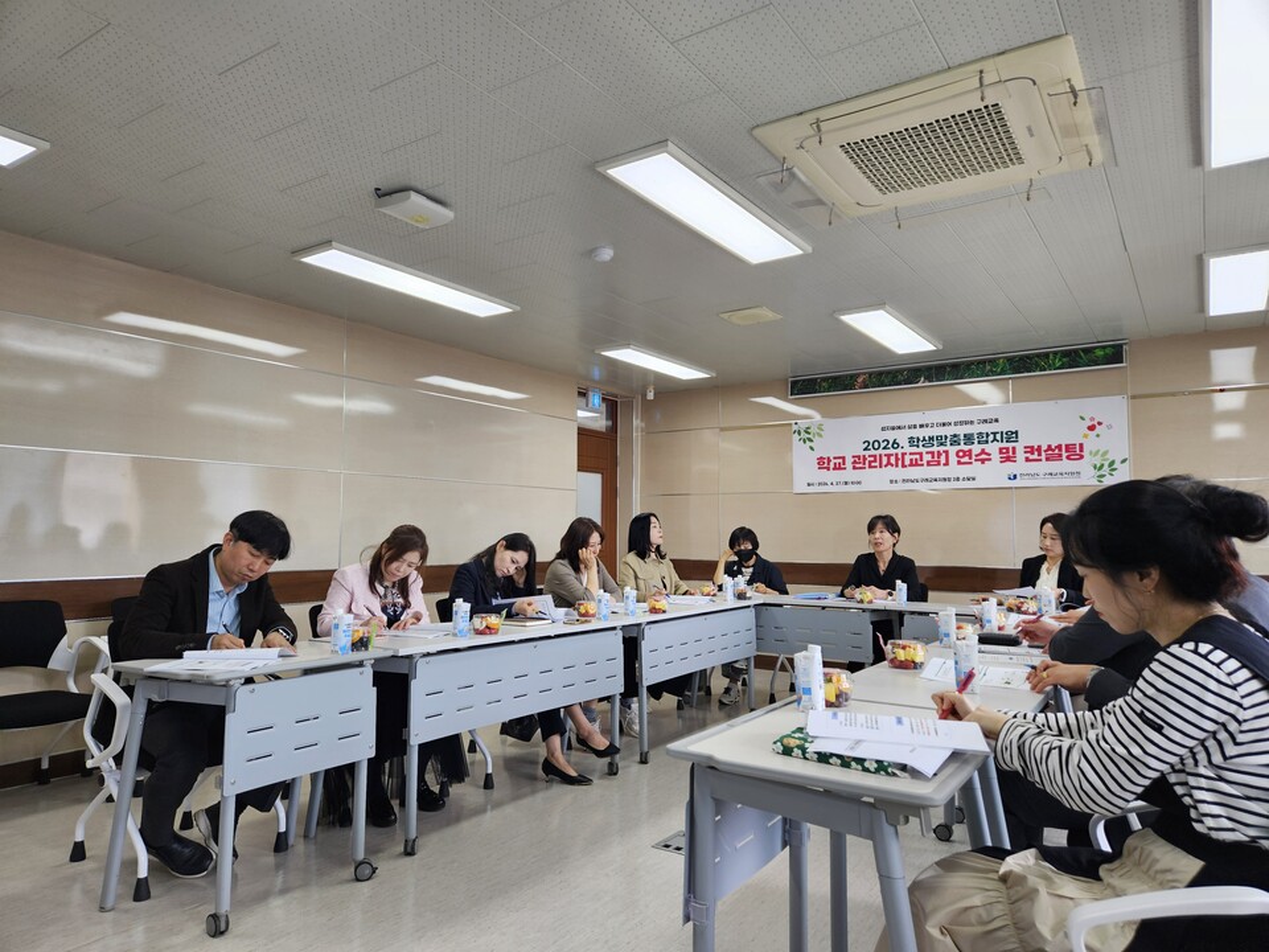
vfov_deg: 58.9
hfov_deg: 73.9
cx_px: 634
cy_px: 476
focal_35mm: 23
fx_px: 843
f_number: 1.8
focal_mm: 5.4
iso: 64
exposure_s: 1/120
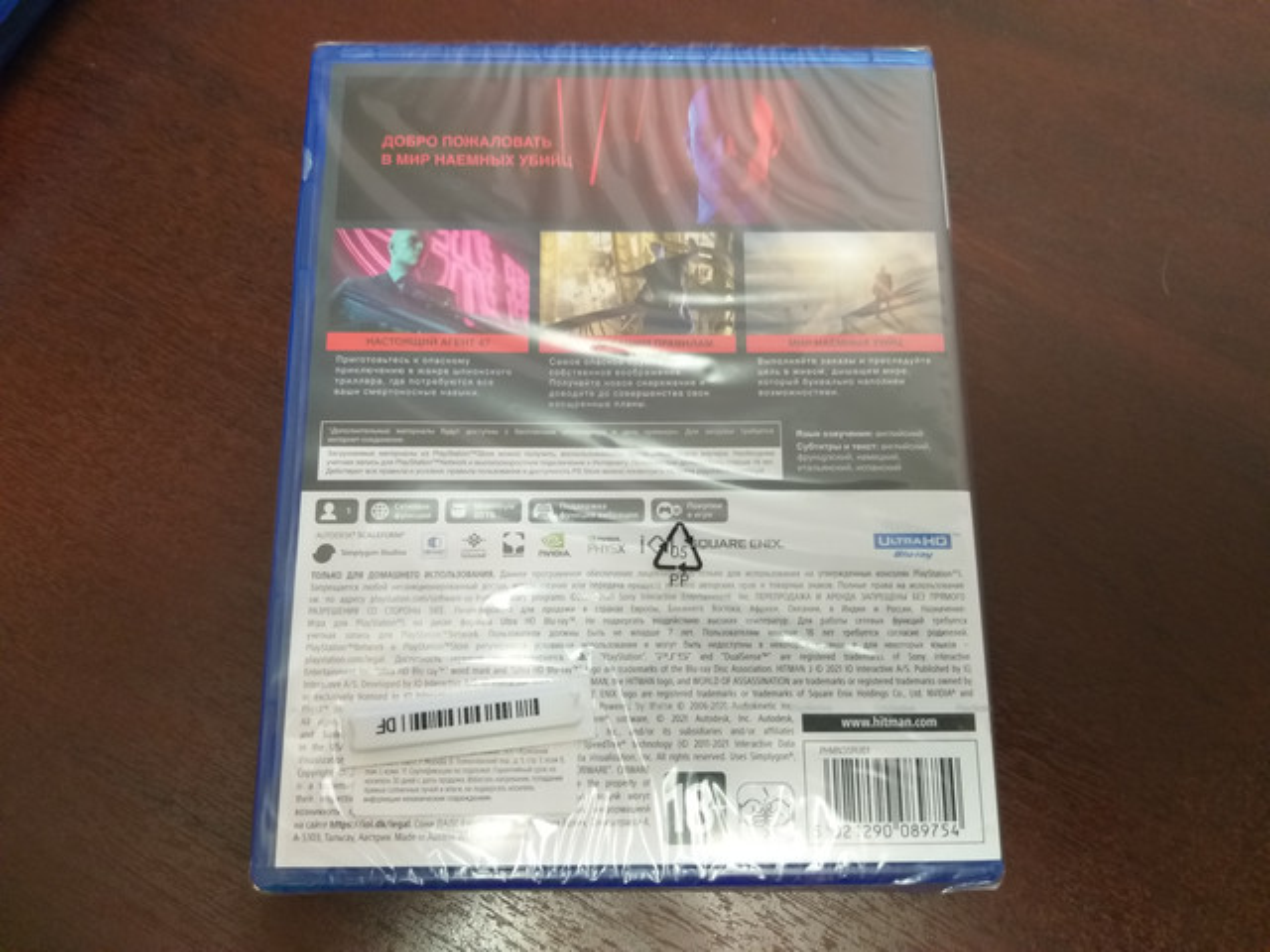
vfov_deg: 53.1
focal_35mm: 26
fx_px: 954
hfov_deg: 67.3
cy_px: 476
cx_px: 635
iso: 200
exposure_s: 1/25
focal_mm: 3.93
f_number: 1.7
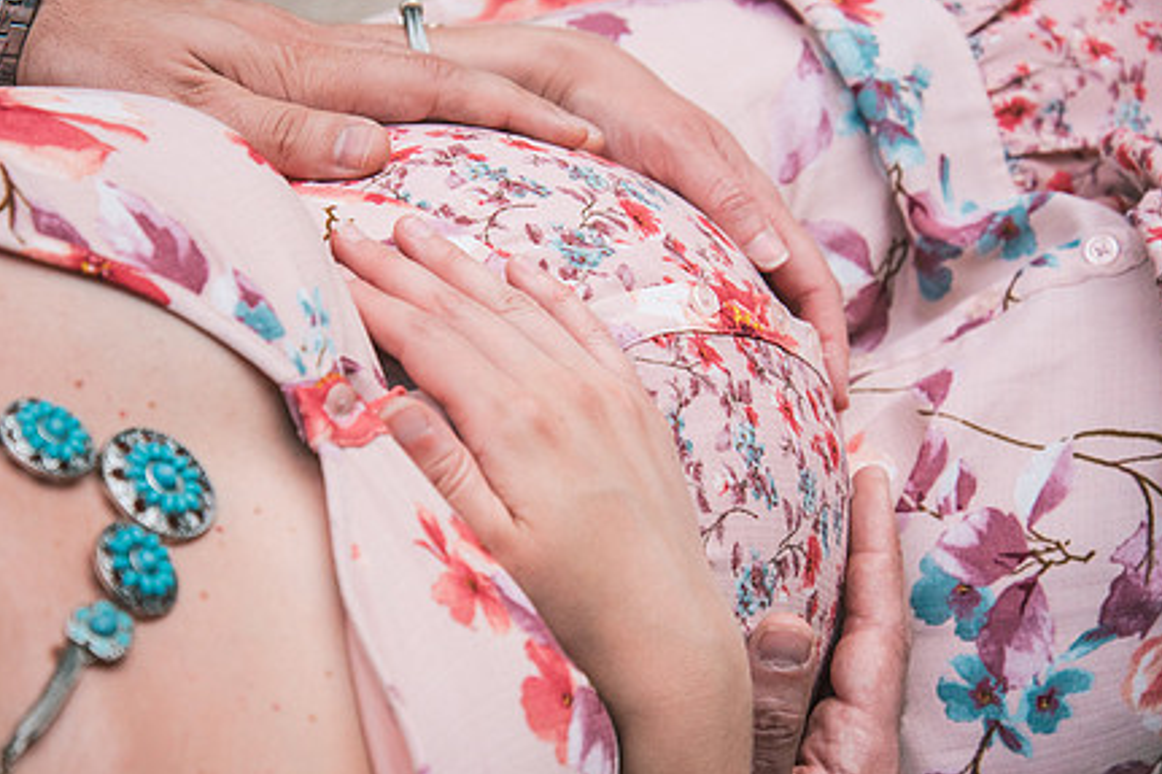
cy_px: 352
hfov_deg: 20.2
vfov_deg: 13.5
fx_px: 3259
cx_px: 561
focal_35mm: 101
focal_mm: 75
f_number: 5.6
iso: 400
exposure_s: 1/400
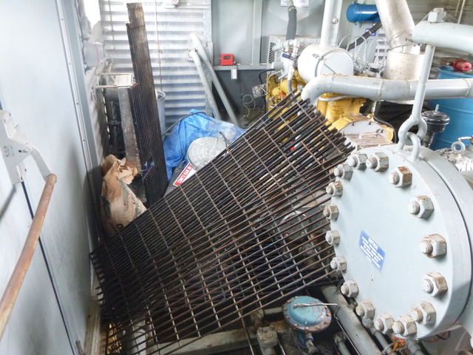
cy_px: 178
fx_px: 342
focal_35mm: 25
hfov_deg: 69.4
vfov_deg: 54.9
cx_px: 236
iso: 400
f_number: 3.9
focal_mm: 4.5
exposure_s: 1/5
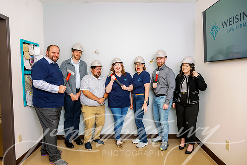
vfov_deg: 53.2
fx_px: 165
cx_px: 124
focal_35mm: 24
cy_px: 82
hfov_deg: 73.7
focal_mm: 24
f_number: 5.6
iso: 800
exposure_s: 1/200
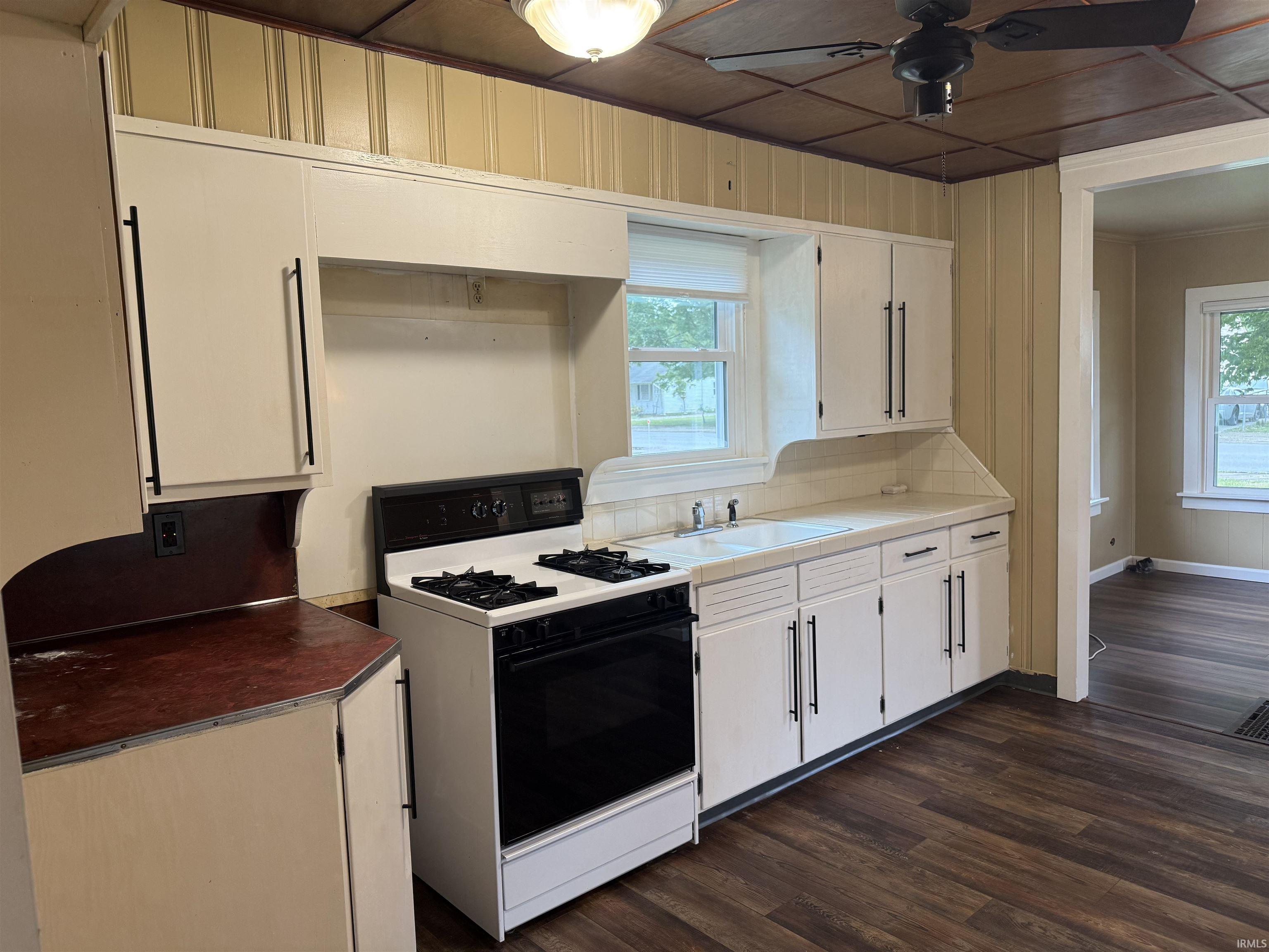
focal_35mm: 24
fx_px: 880
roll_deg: +1.9
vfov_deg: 56.8
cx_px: 634
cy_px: 476
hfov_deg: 71.6
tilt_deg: -4.3
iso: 160
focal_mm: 6.76
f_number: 1.78
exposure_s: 1/120
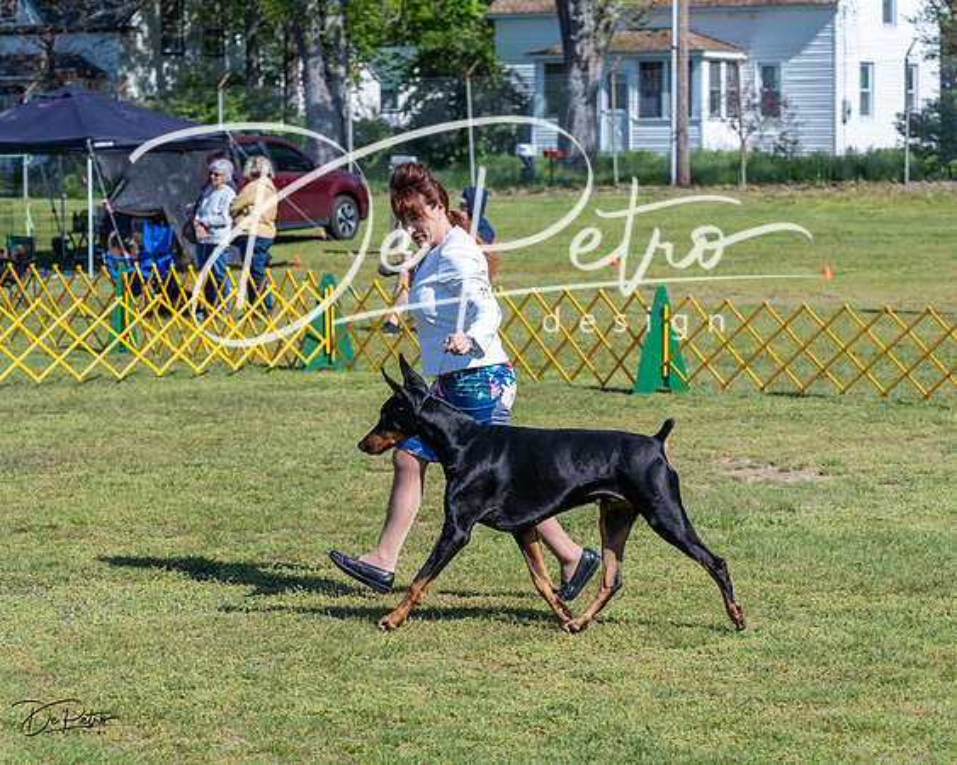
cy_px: 382
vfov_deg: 13.0
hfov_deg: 16.3
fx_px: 3348
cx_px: 478
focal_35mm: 118
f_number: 6.3
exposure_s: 1/1250
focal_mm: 105
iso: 250
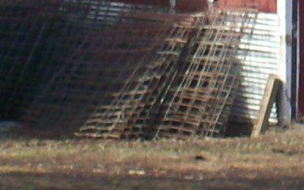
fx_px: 5651
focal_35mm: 682
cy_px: -324
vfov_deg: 1.9
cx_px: 509
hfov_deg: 3.1
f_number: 4.8
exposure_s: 1/252
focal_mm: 18
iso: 80
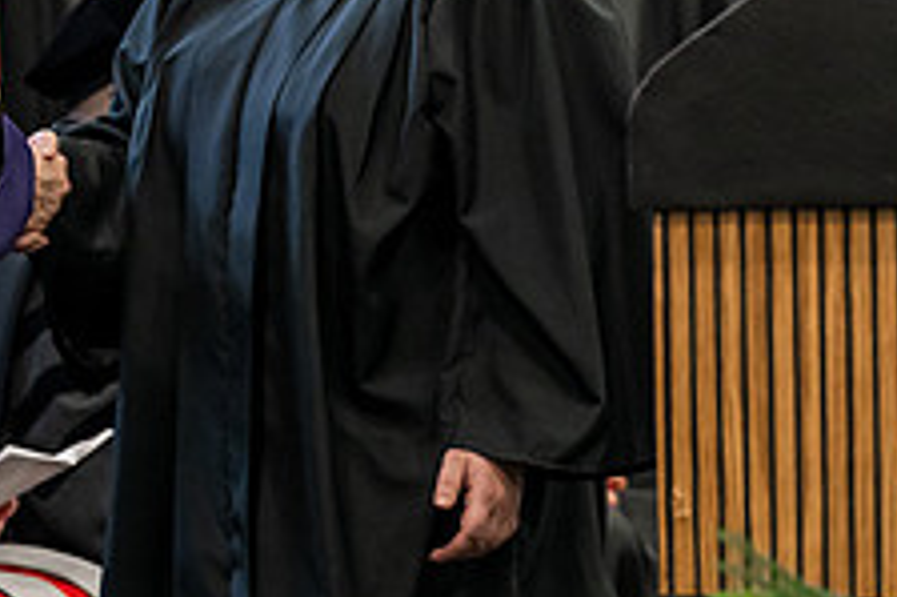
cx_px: -96
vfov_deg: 6.1
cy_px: -54
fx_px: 5552
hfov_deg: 9.1
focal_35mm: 223
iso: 4000
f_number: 4.5
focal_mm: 86
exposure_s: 1/200
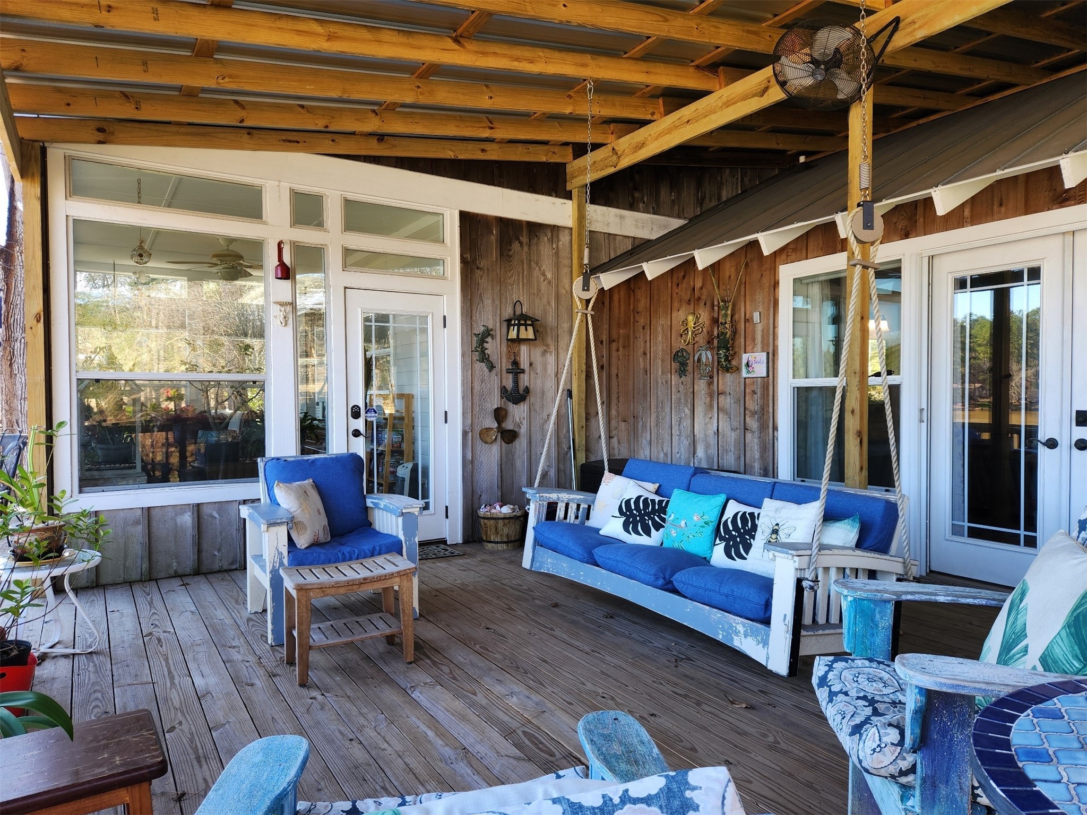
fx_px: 722
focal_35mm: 23
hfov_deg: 73.9
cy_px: 408
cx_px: 544
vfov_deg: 58.9
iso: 50
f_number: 1.8
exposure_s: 1/180
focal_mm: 5.4
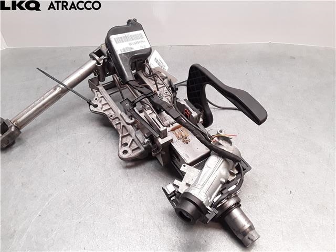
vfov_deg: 49.7
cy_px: 126
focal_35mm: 28
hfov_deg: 63.4
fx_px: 272
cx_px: 168
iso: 100
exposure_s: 1/100
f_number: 1.9
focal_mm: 2.91
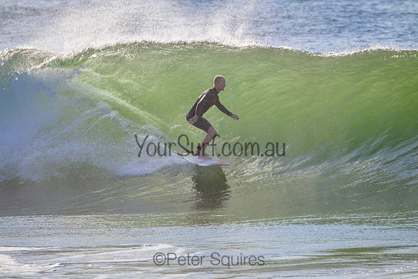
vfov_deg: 1.7
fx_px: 9291
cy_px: 140
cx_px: 209
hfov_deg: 2.6
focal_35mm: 800
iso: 1000
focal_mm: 800
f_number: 11
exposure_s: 1/2000
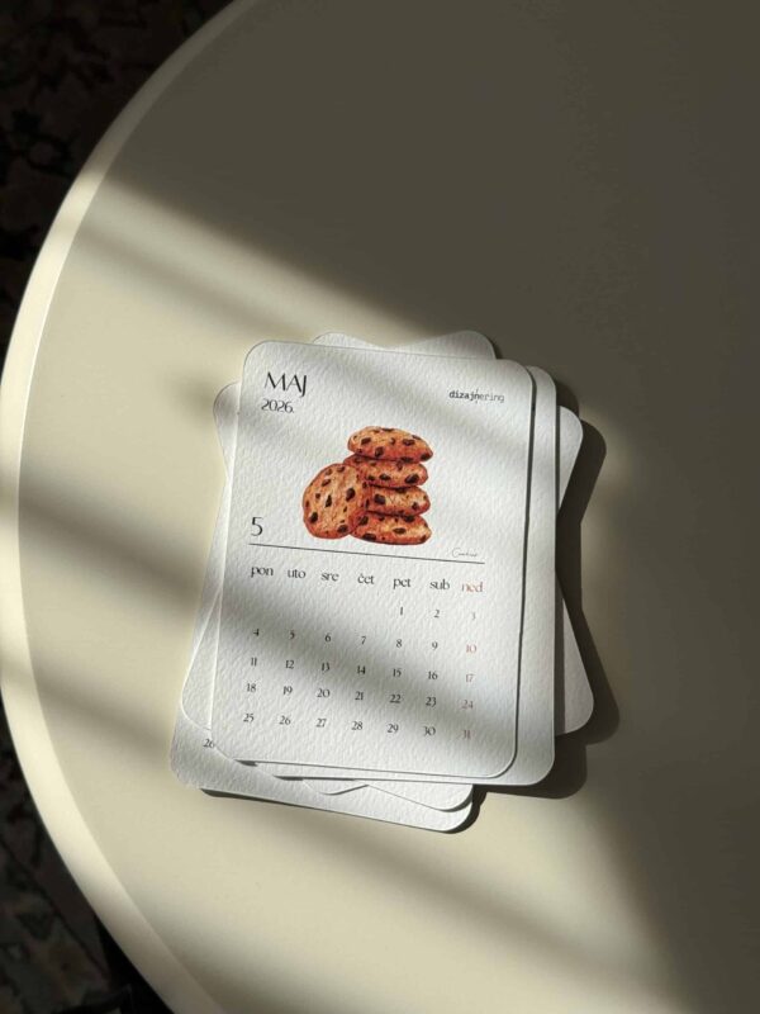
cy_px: 507
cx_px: 380
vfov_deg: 39.7
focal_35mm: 48
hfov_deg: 30.3
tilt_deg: -79.9
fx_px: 1405
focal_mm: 6.76
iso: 64
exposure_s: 1/1678
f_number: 1.78
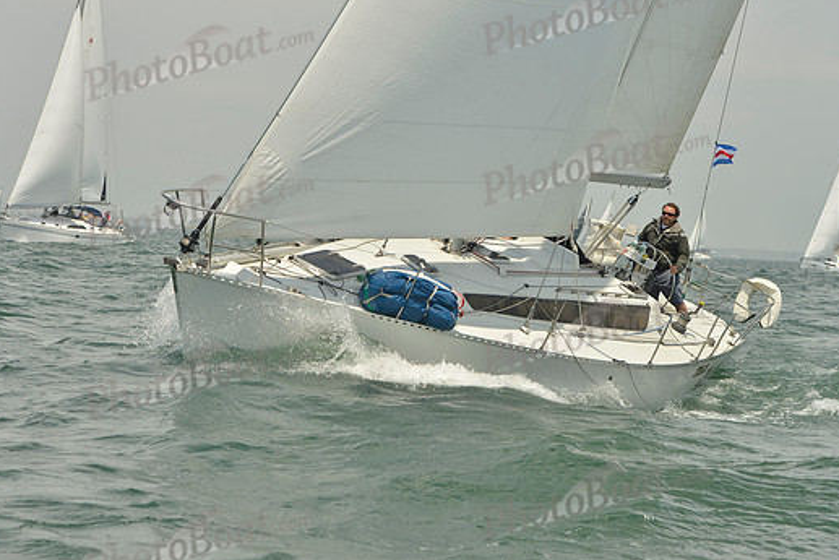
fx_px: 2354
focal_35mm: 101
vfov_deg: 13.6
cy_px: 270
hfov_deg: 20.2
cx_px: 399
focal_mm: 90
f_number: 7.1
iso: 200
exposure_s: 1/1250
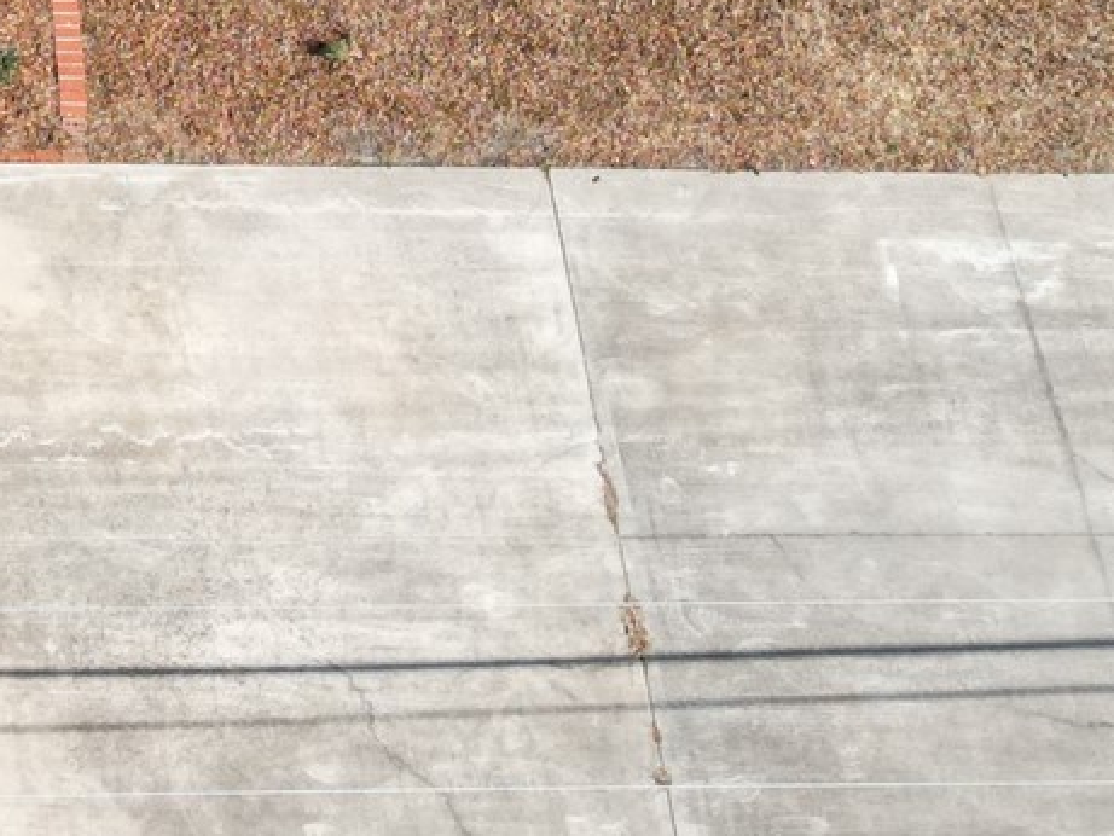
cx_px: -570
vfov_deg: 14.5
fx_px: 3219
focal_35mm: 100
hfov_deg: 17.6
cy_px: -85
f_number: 1.7
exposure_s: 1/2000
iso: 140
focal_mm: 6.72
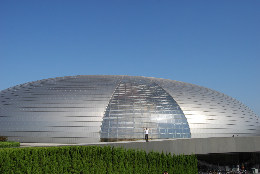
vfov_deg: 43.7
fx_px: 217
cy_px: 87
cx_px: 130
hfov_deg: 61.9
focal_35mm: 30
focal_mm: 20
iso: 100
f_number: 9
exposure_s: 1/320
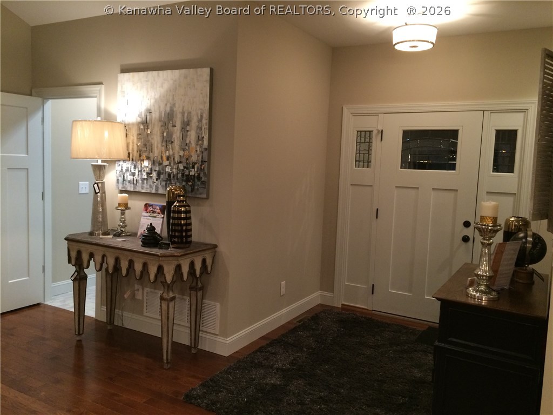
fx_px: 463
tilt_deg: -4.7
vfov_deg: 48.2
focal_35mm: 29
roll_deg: -0.7
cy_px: 208
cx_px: 276
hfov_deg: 61.7
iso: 200
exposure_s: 1/30
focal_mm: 4.15
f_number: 2.2
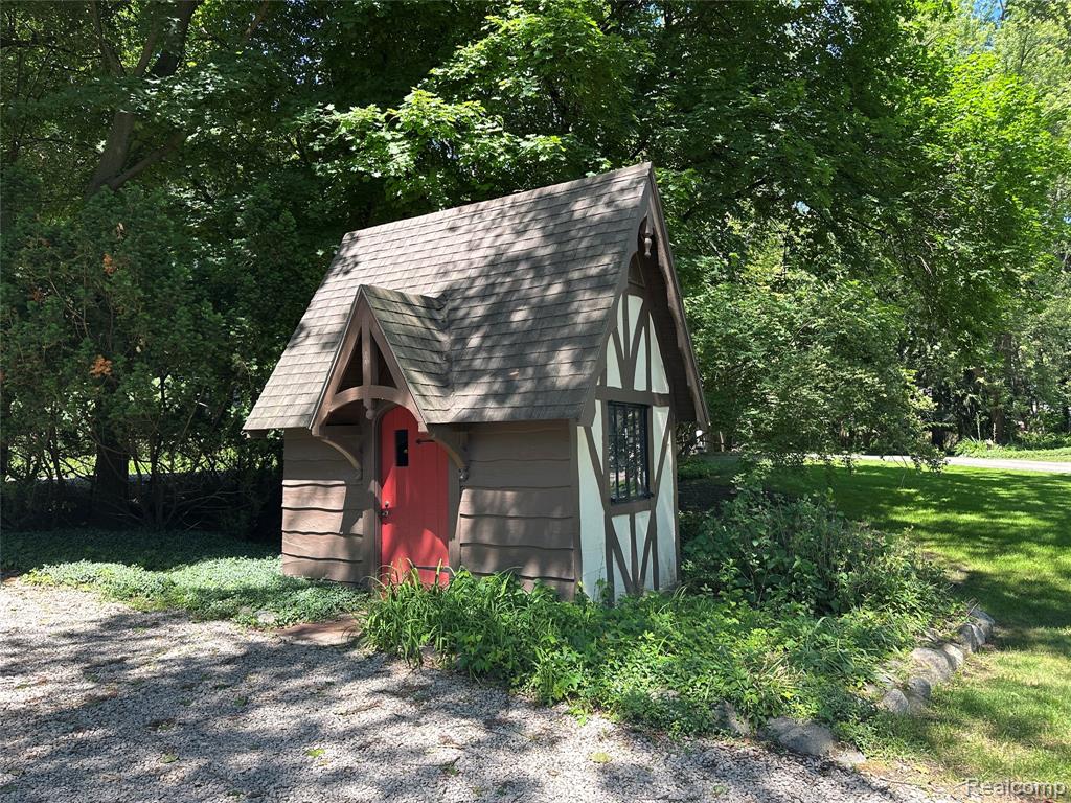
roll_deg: +0.2
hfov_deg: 71.6
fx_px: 743
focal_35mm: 24
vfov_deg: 56.8
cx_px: 536
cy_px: 402
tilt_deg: +5.0
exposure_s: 1/417
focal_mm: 6.86
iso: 80
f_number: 1.78
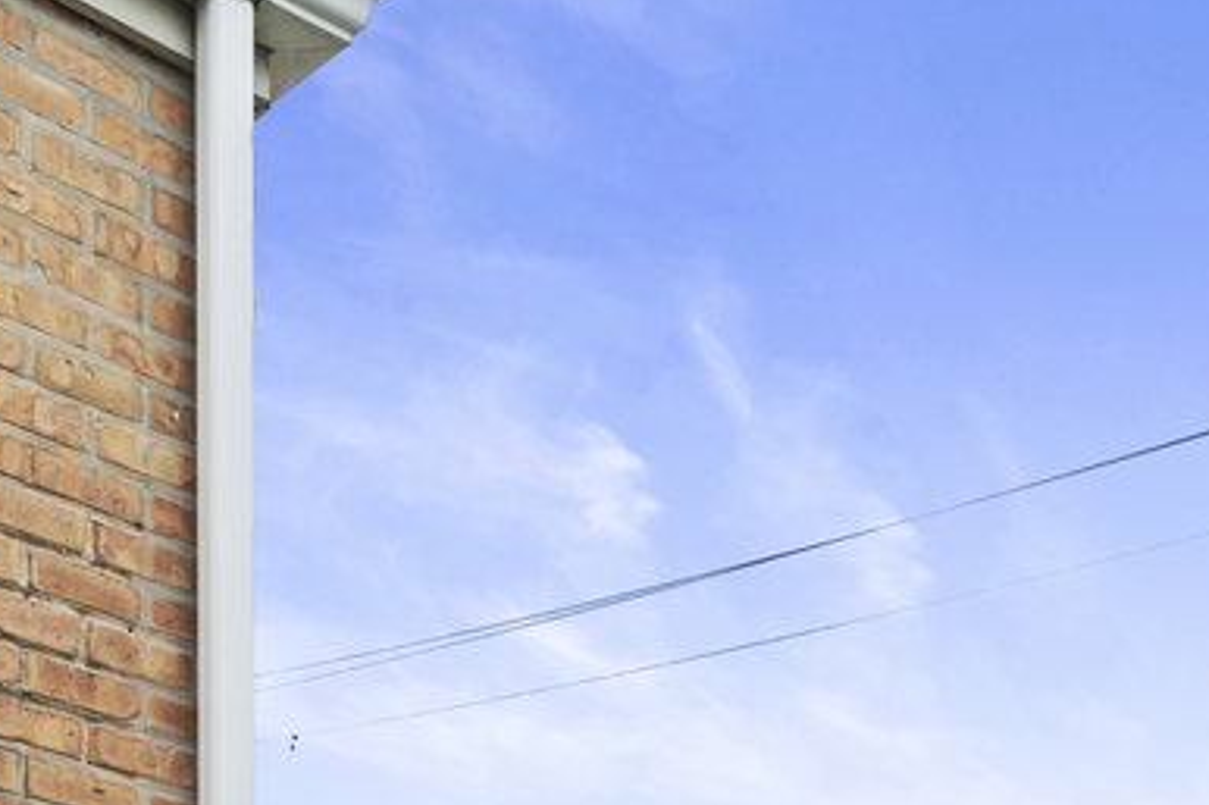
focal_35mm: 63
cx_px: 135
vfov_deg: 16.3
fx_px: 2115
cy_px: 1629
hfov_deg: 30.6
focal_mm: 10
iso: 100
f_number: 9
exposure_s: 1/40
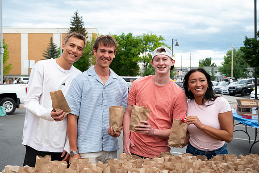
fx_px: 328
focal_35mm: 46
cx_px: 130
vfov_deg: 29.5
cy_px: 86
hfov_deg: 43.1
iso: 320
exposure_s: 1/320
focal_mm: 45
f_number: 5
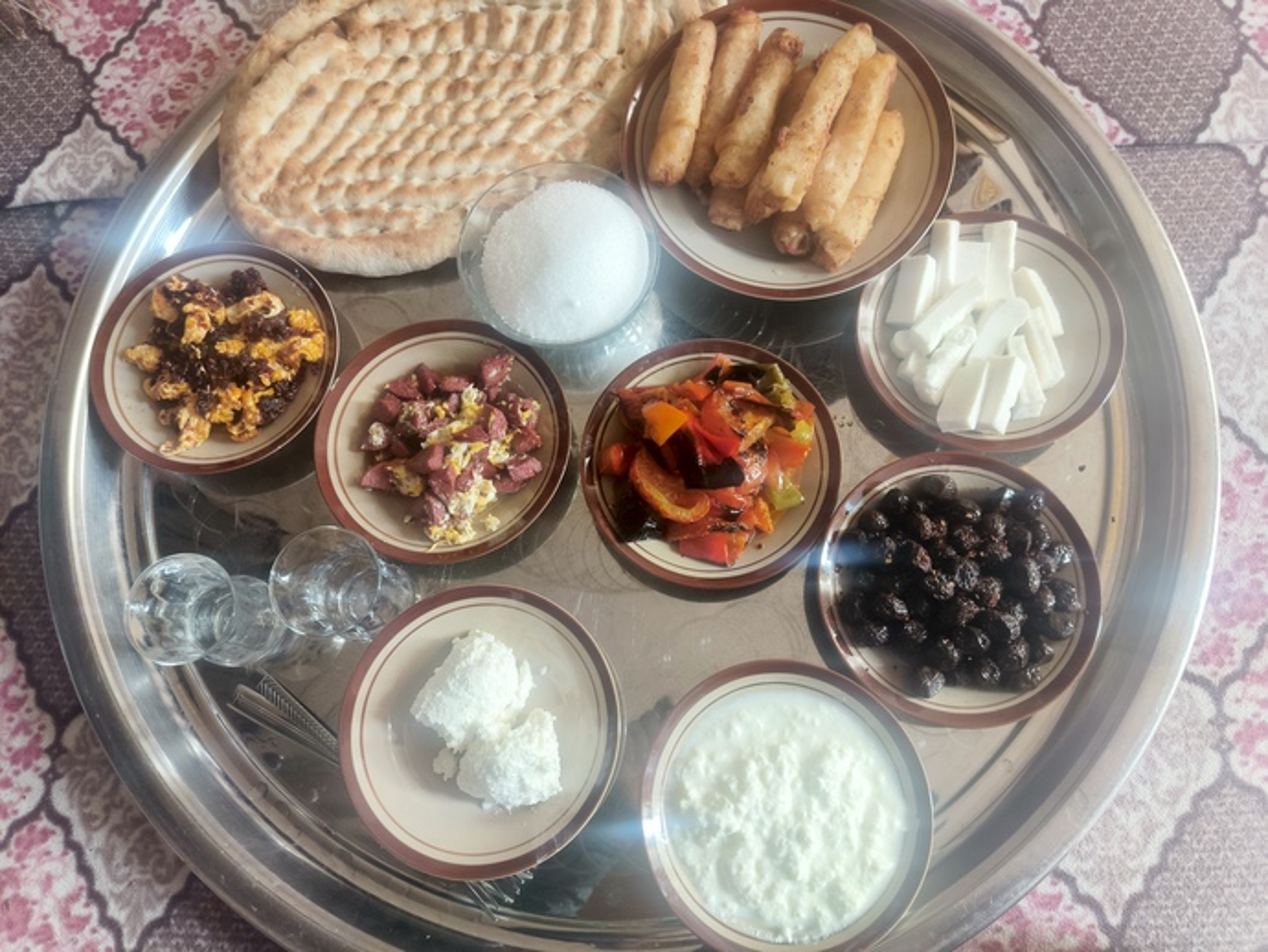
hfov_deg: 73.9
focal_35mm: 23
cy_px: 476
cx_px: 634
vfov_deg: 58.9
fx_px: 843
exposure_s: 1/50
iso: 310
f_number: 1.75
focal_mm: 5.25
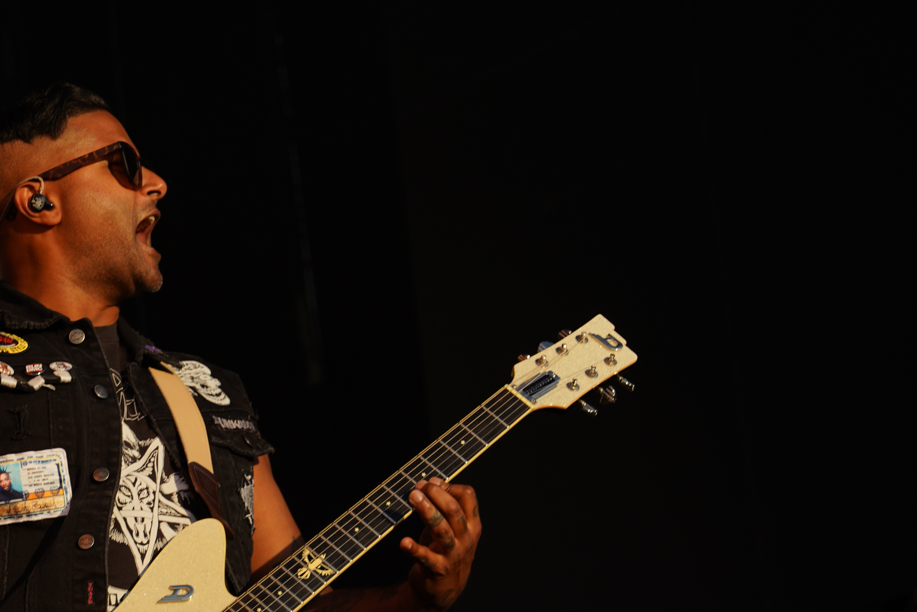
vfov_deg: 7.6
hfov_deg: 11.4
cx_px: 279
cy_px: 514
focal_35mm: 180
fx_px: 4584
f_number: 6.3
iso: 100
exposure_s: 1/400
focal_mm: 105
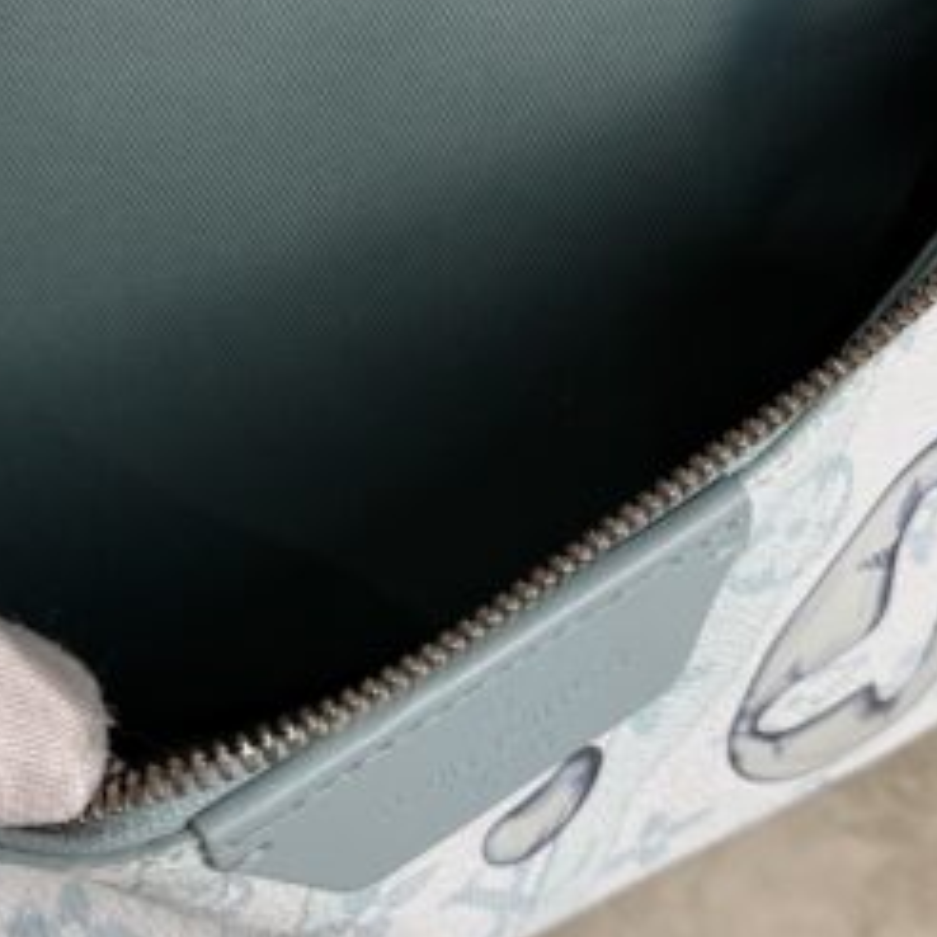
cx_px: 229
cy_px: 244
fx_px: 2113
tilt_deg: -50.9
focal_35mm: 69
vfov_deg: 24.7
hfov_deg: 24.7
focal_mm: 6.76
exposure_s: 1/253
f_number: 1.78
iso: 64
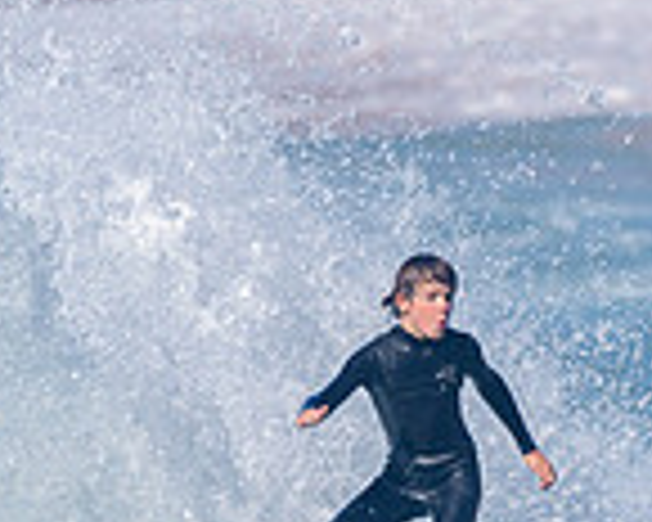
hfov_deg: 0.8
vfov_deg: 0.7
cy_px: 427
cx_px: 480
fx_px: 44363
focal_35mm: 2299
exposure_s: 1/2000
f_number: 5.6
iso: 160
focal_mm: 500
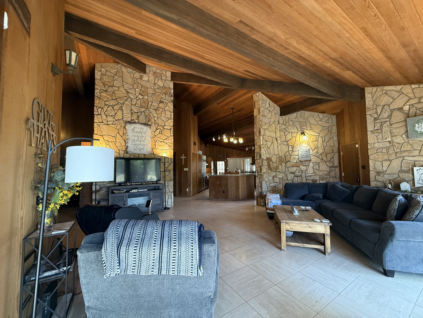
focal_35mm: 14
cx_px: 212
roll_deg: +0.3
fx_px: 171
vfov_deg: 85.7
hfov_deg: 102.1
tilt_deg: +3.5
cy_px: 159
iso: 400
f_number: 2.2
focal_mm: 2.22
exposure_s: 1/60
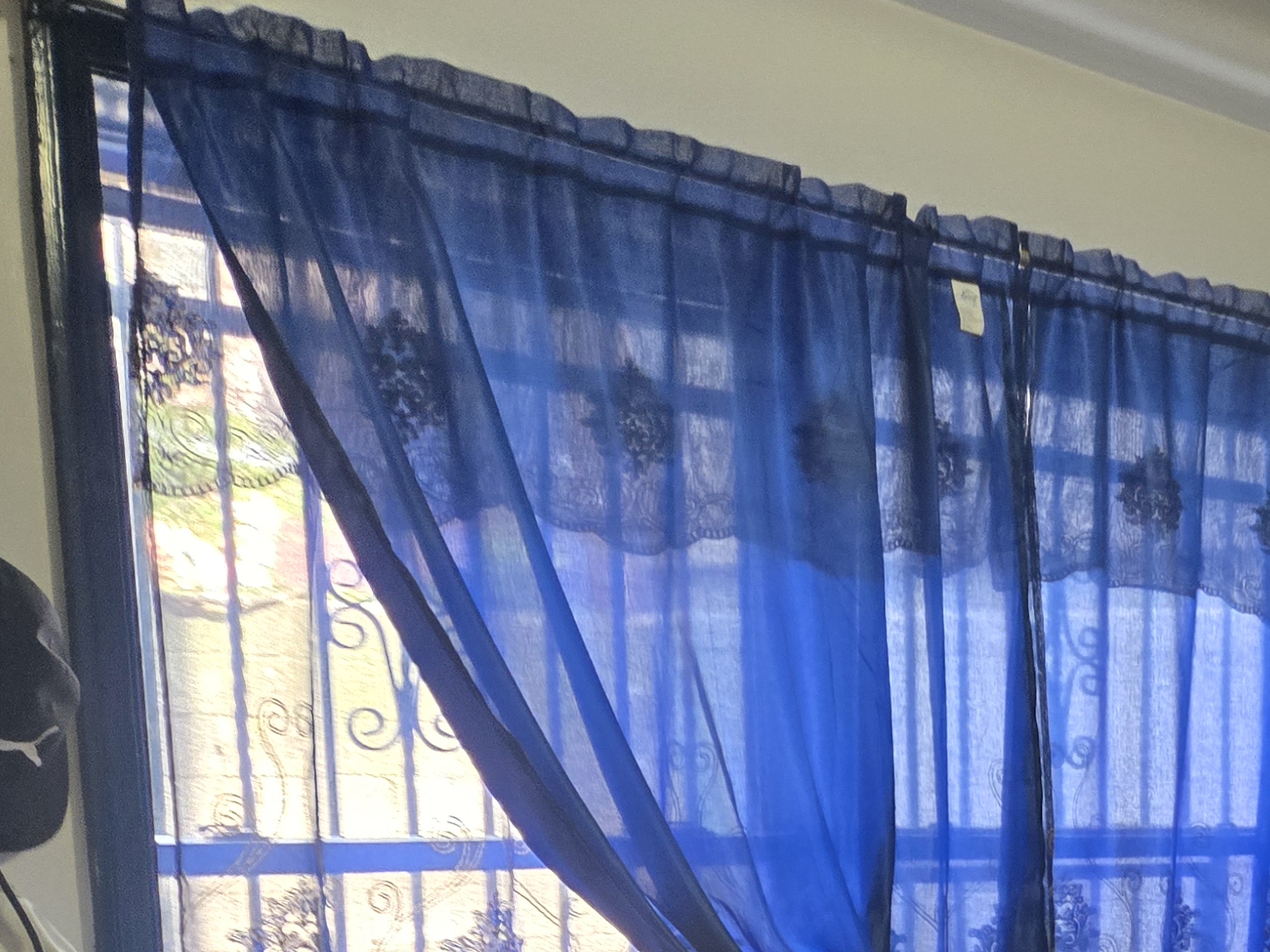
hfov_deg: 28.1
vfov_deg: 22.4
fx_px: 2201
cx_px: 1522
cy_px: 1154
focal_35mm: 60
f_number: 1.8
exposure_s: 1/120
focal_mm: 5.4
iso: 400
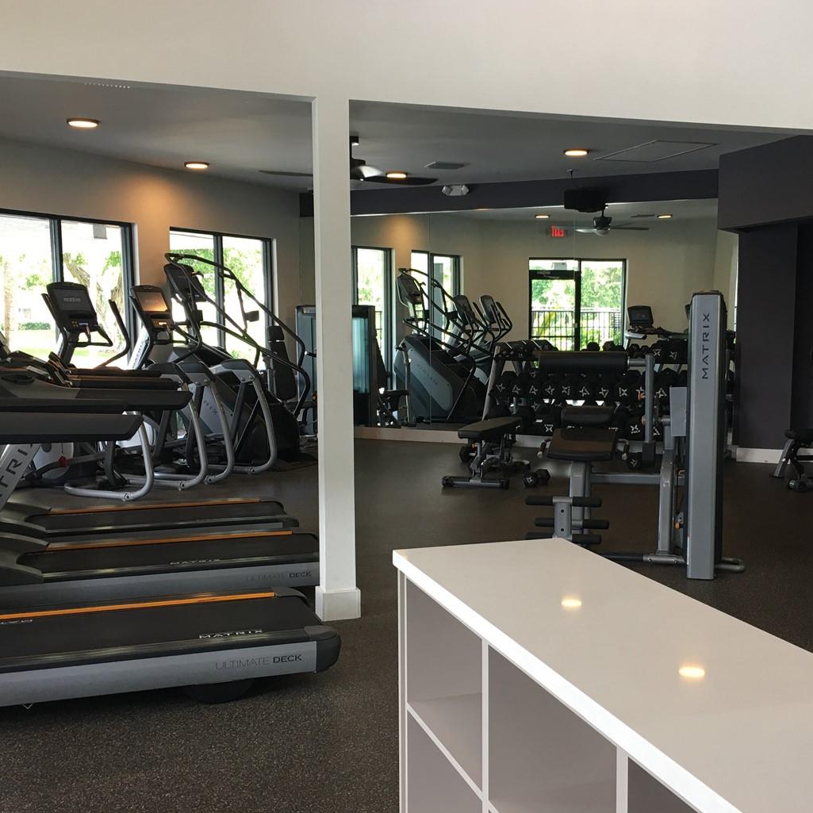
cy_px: 447
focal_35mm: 40
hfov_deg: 41.7
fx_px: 1063
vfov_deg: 41.8
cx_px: 483
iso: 25
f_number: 2.2
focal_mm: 4.15
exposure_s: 1/30
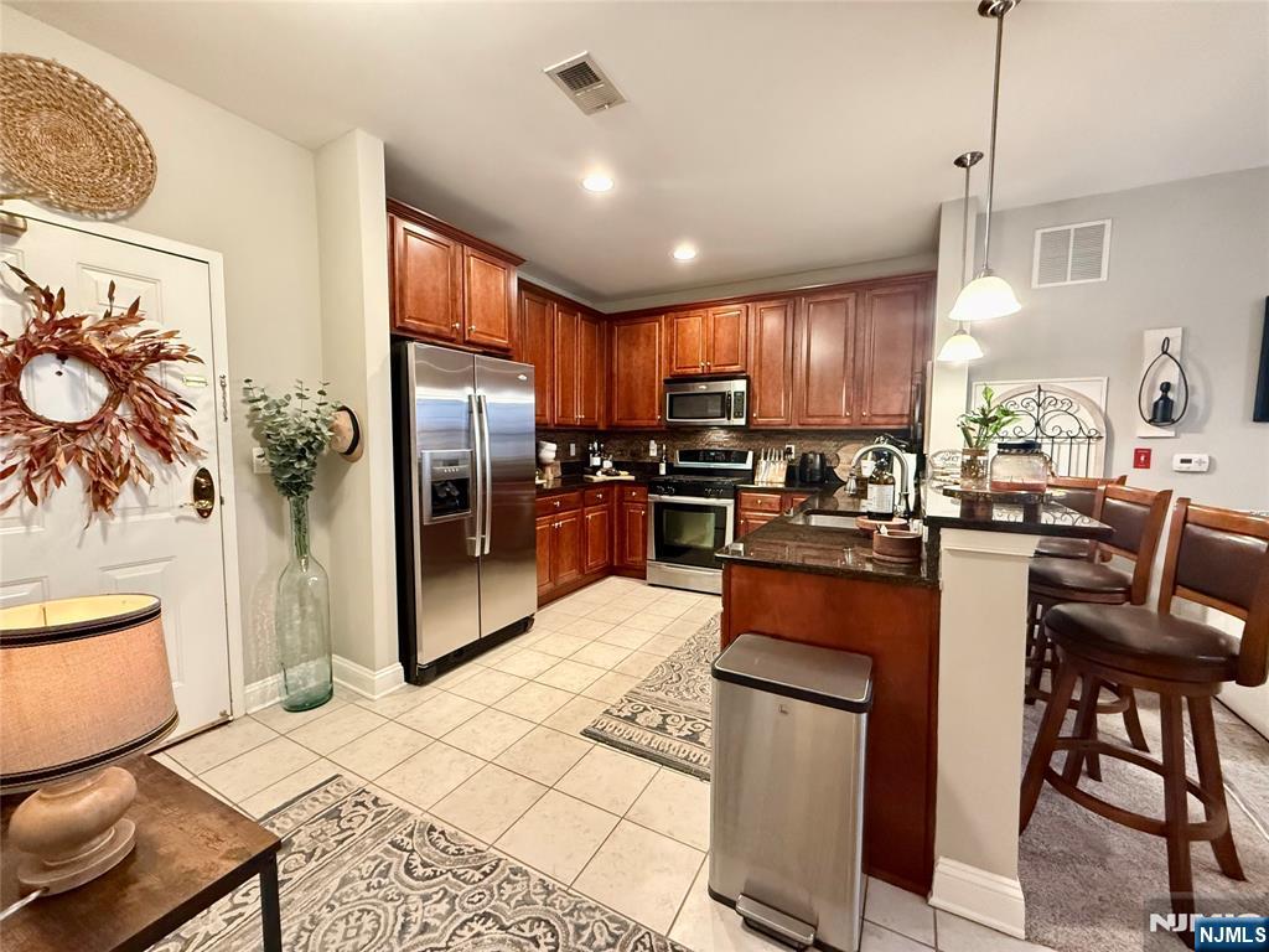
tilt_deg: -4.5
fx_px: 513
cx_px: 634
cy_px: 476
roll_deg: -0.6
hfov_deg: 102.1
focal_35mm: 14
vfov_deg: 85.7
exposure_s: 1/60
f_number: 2.2
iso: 800
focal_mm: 2.22
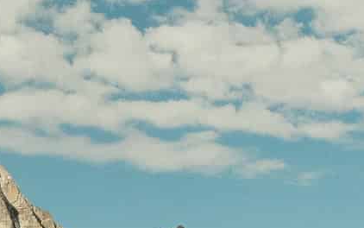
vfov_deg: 10.7
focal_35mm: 120
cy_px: 276
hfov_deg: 17.2
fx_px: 1191
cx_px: 56
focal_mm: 18.8
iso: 640
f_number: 13
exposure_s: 1/450
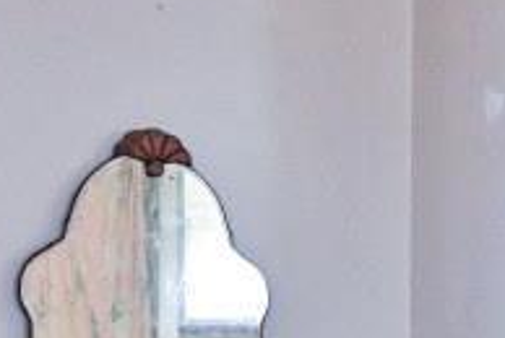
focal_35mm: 108
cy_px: 395
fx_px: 1517
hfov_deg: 17.1
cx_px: 752
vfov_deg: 12.5
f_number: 4
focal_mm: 14
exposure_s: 1/60
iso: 1800
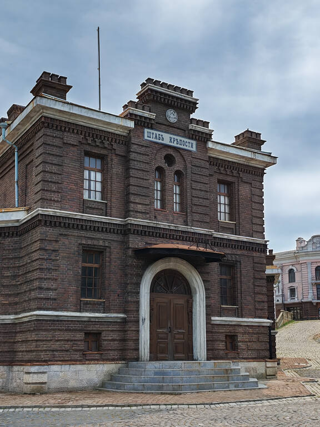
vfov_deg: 43.9
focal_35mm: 43
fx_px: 530
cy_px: 214
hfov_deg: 33.6
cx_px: 160
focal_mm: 6.12
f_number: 1.9
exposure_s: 1/460
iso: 50
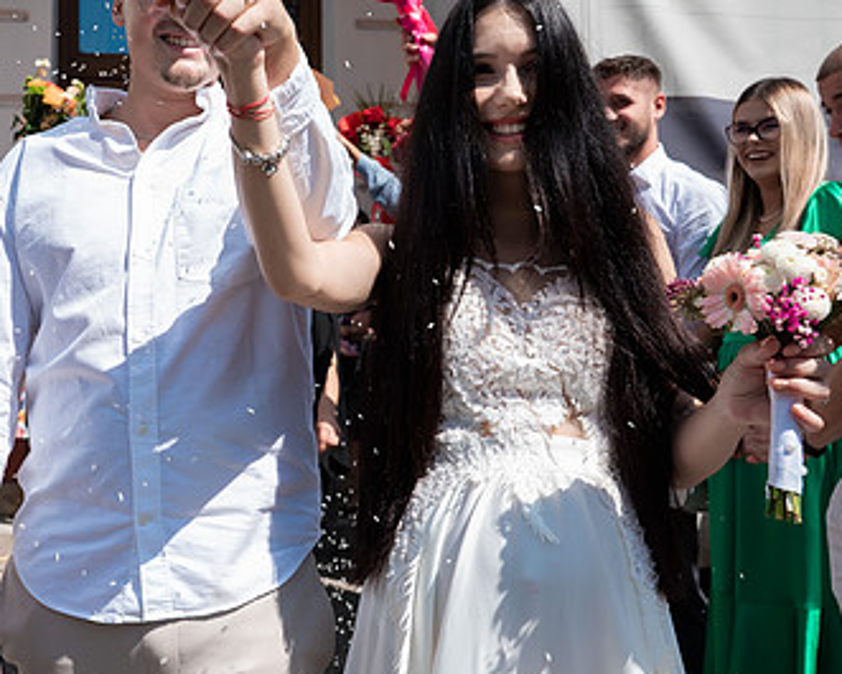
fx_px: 1147
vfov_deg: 32.6
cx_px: 280
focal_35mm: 46
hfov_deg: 39.8
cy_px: 244
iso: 200
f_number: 5
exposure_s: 1/1000
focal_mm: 28
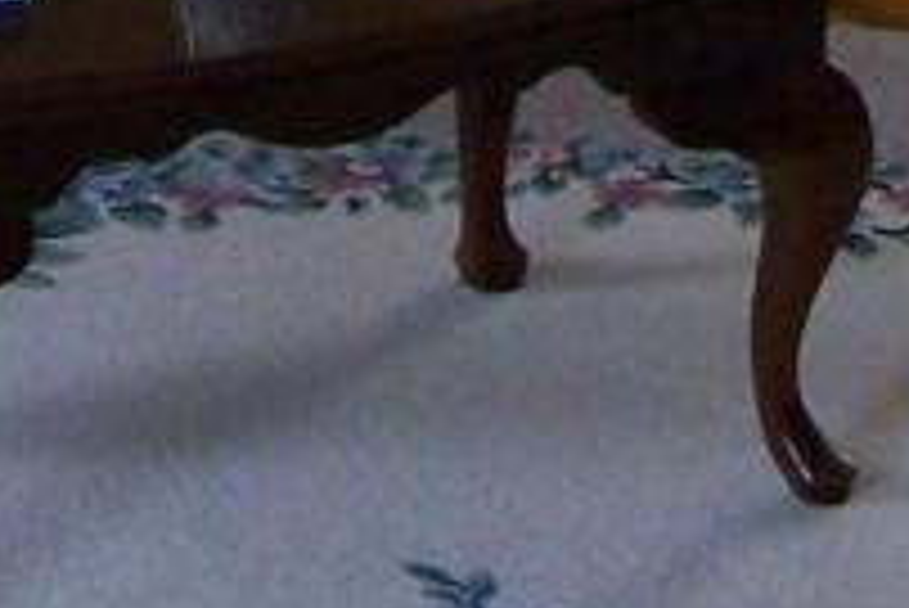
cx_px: 922
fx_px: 6317
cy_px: -1221
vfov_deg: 5.2
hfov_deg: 8.2
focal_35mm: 250
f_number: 2.8
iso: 140
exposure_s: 1/15
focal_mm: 6.3
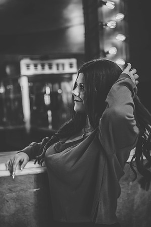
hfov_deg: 18.2
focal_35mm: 75
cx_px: 76
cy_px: 114
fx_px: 472
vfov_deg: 27.0
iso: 1600
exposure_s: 1/125
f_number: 2.8
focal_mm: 75
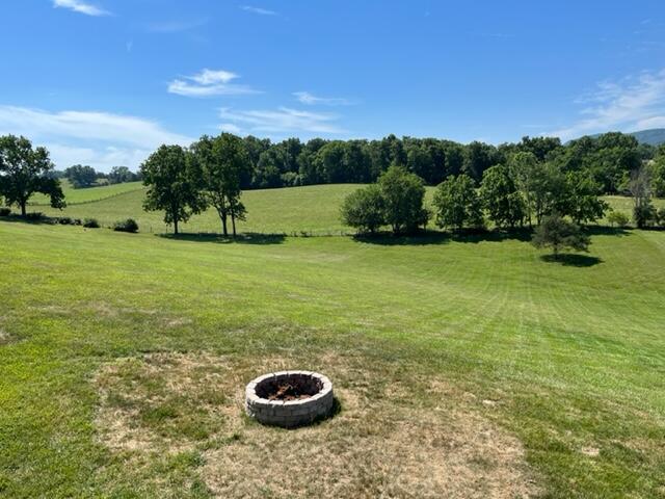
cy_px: 250
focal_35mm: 26
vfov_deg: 53.1
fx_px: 499
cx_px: 332
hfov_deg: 67.3
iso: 50
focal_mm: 5.1
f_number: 1.6
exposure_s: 1/3413
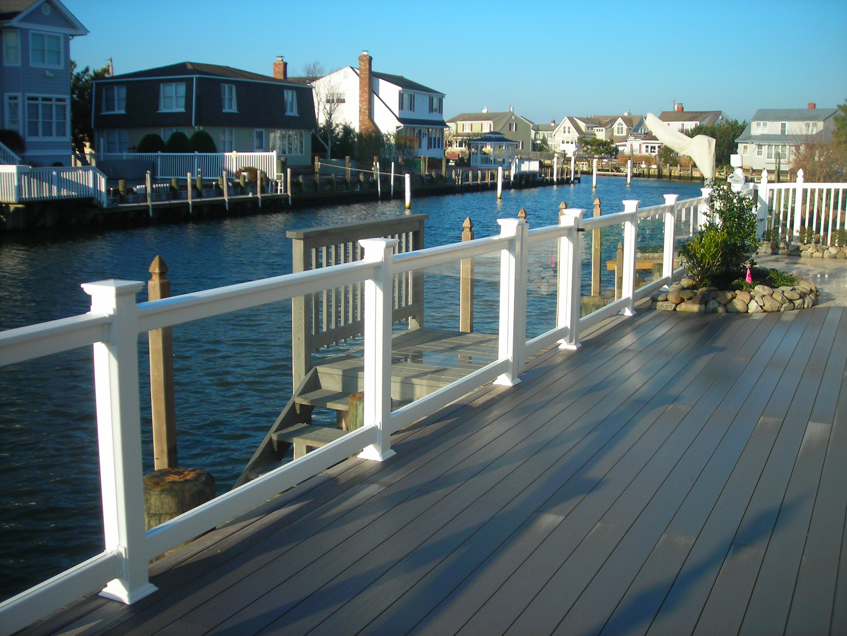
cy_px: 318
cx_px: 424
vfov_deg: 35.1
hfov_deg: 45.8
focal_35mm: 41
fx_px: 1003
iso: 50
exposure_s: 1/135
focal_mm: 6.8
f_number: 6.6
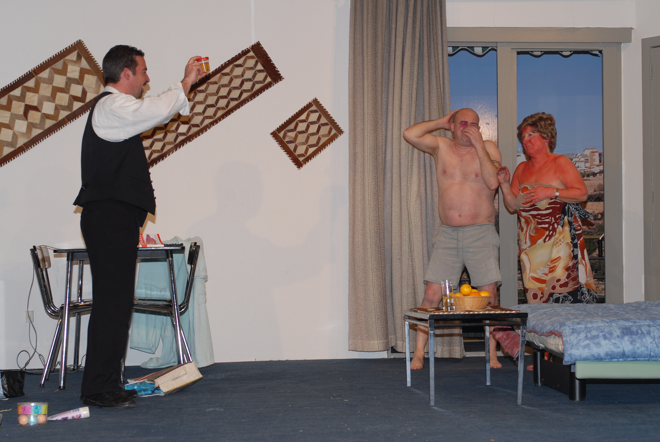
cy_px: 221
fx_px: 1267
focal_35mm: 69
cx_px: 330
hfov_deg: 29.2
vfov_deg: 19.8
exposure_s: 1/60
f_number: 5.6
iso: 200
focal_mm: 46
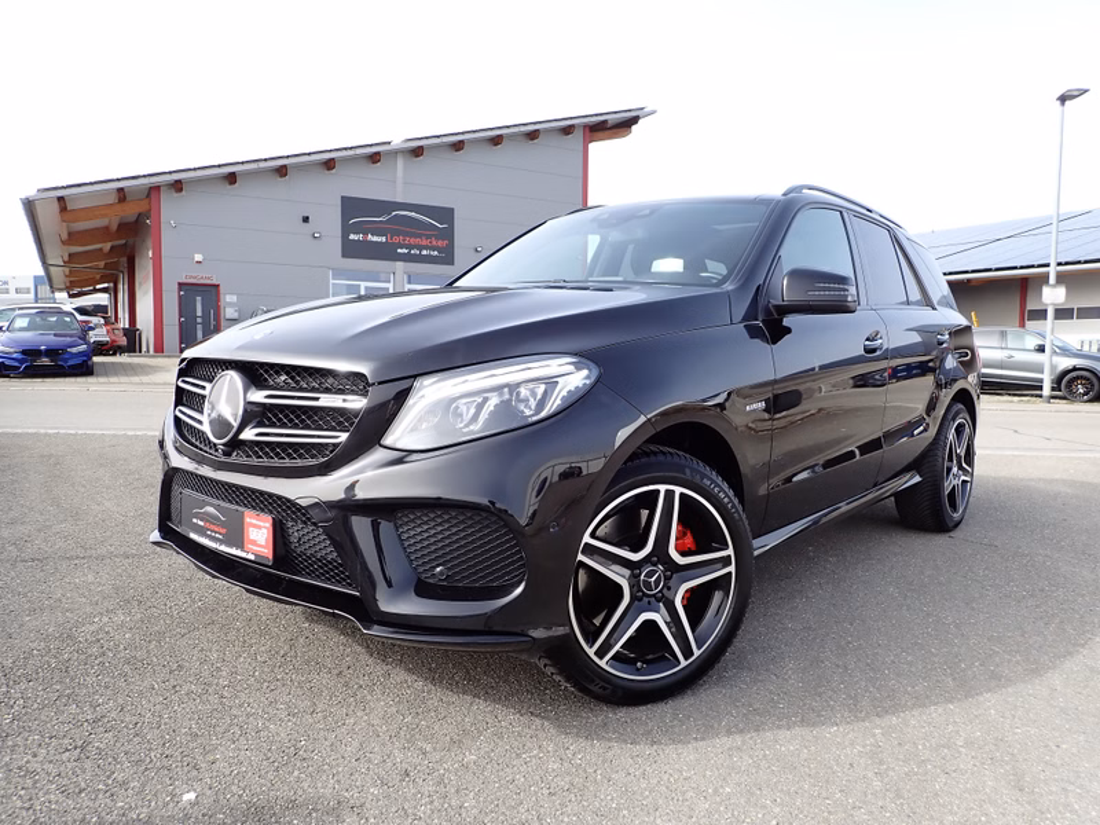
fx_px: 794
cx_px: 550
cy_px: 412
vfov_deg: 54.9
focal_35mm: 25
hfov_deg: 69.4
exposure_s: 1/400
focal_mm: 4.5
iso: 100
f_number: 2.8
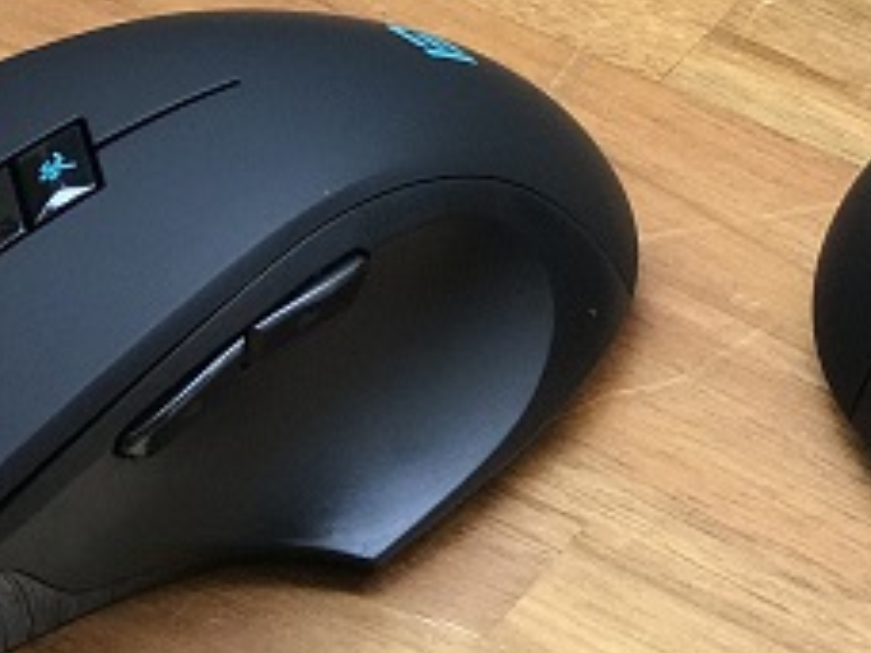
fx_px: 5032
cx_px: 783
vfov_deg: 7.4
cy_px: -88
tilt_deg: -39.5
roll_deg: +0.5
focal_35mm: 200
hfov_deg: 9.8
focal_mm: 6.6
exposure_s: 1/50
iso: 80
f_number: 2.8
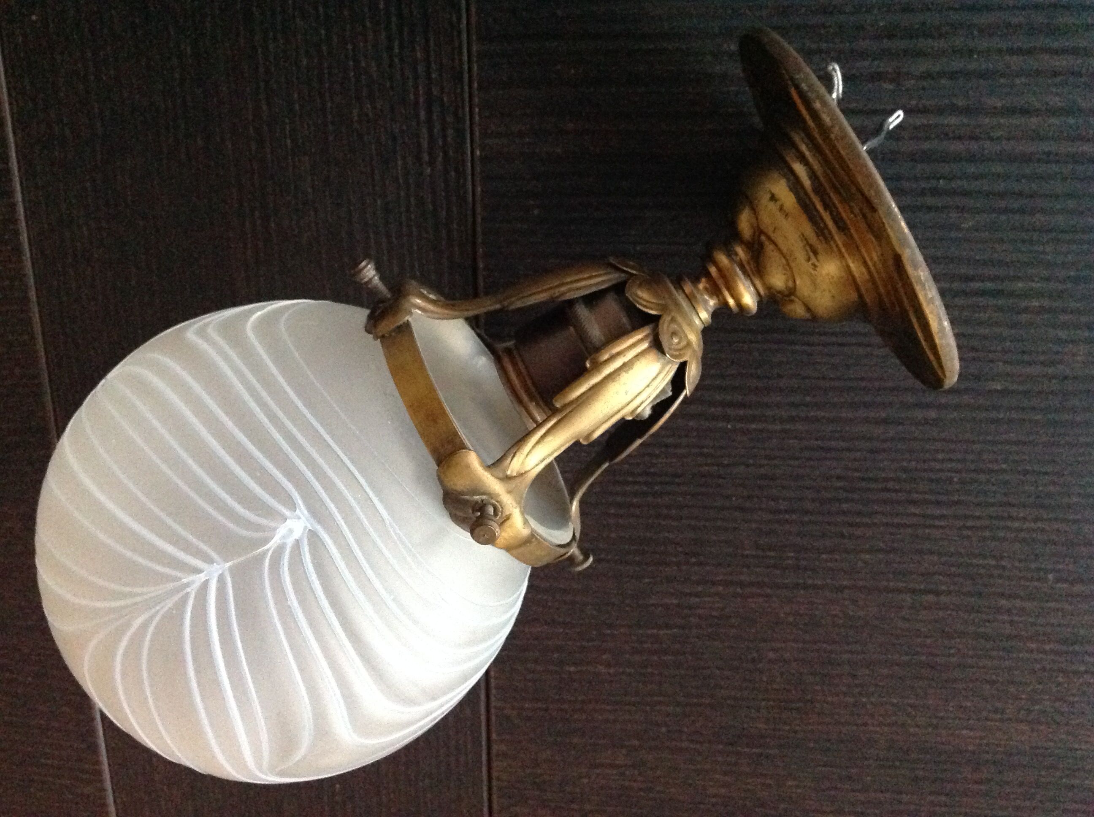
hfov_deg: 52.7
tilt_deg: -72.4
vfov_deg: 40.6
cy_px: 408
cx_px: 547
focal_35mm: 35
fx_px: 1104
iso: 800
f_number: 2.4
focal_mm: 4.28
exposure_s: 1/17
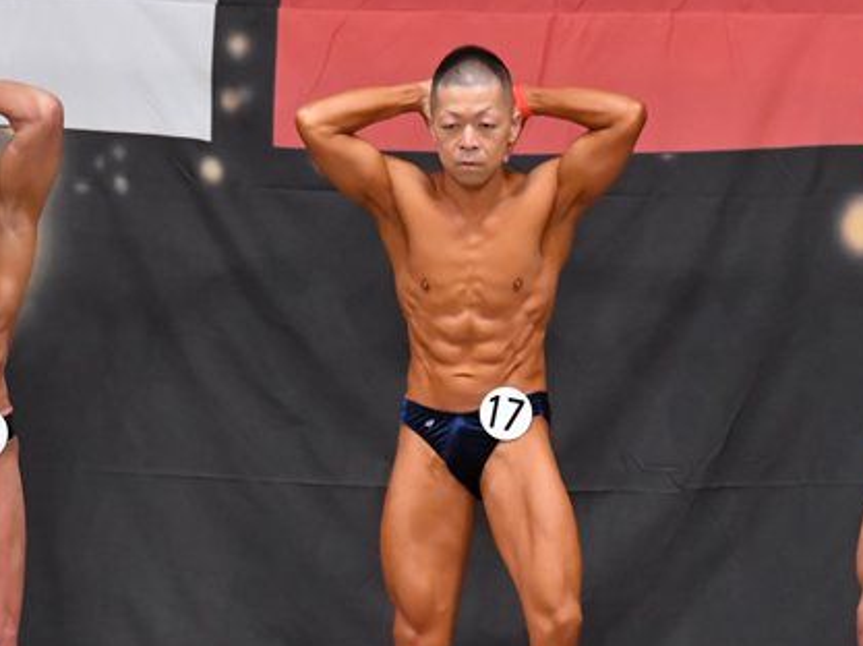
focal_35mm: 388
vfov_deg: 3.8
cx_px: 634
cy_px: 476
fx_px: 9665
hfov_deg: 5.1
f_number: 5.6
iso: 5000
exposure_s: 1/400
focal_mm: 145
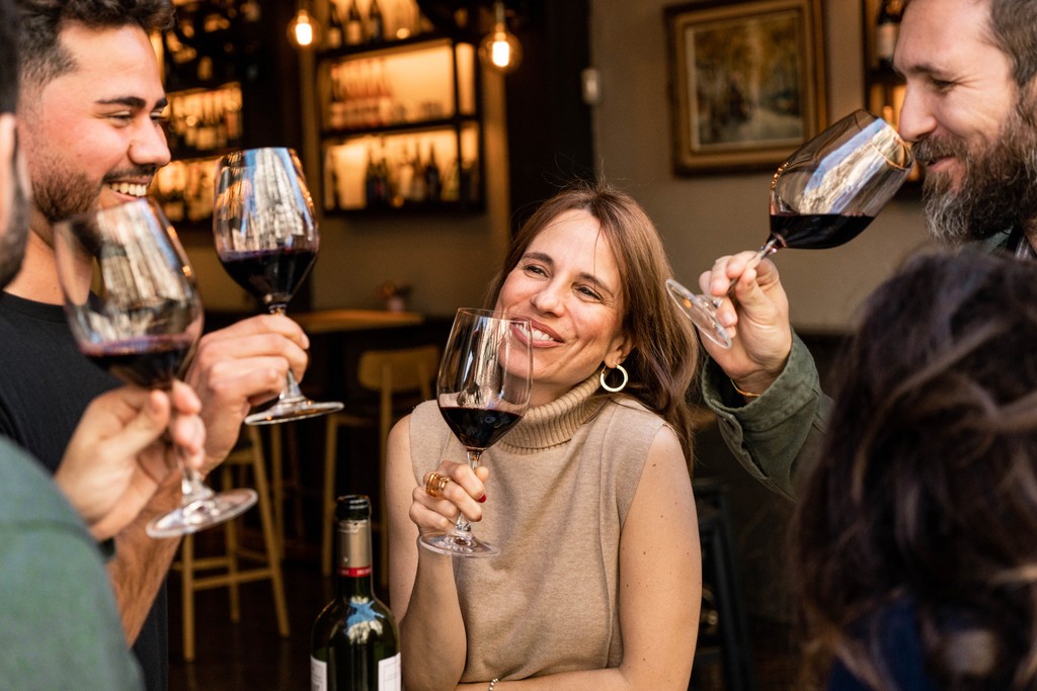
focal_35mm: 56
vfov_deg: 24.2
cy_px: 346
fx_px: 1613
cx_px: 518
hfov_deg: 35.6
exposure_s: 1/800
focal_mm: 56
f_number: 4
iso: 800
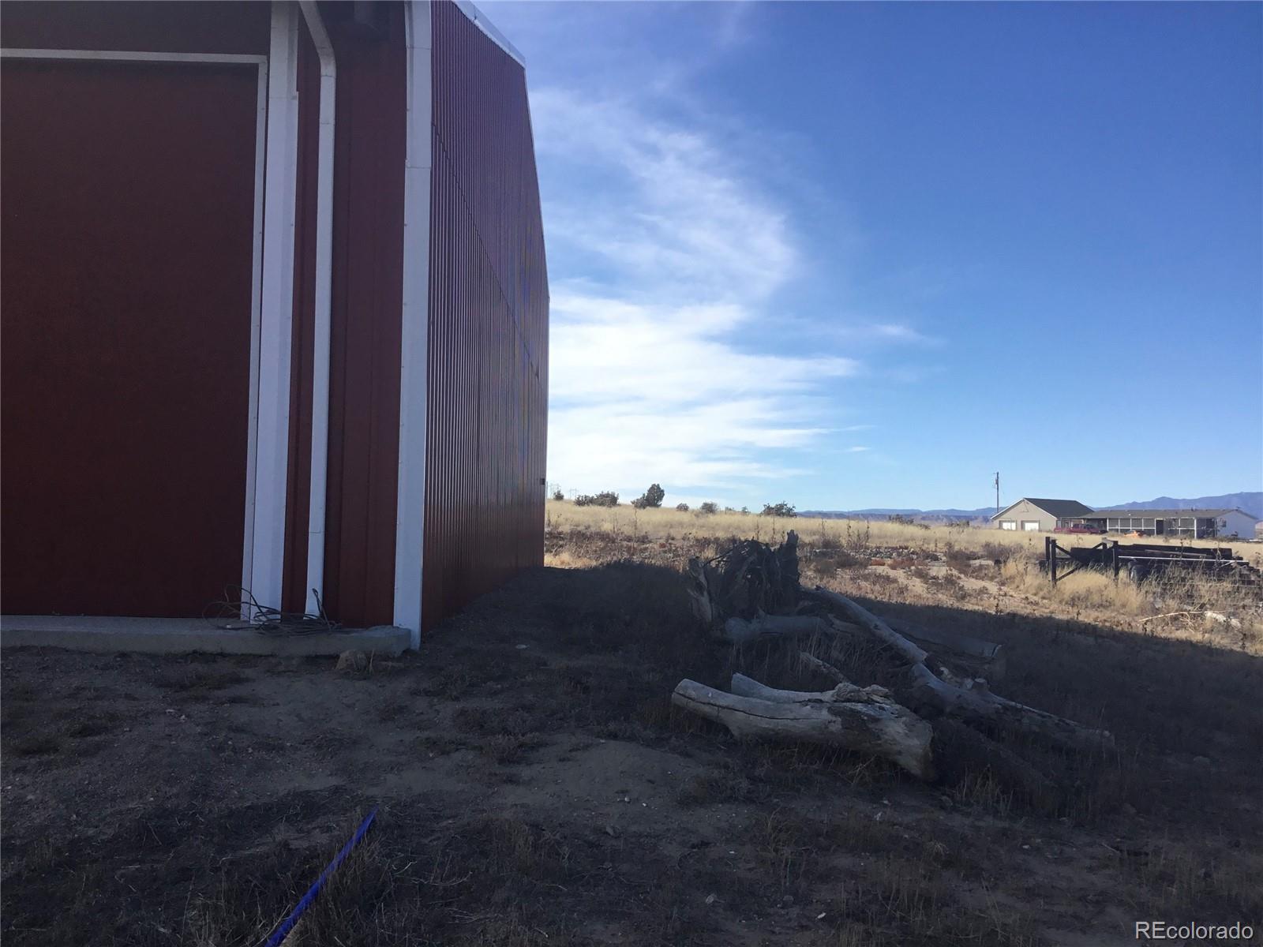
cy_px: 474
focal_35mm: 31
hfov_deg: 58.4
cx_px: 632
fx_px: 1131
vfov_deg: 45.4
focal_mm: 3.3
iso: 25
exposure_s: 1/1087
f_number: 2.4
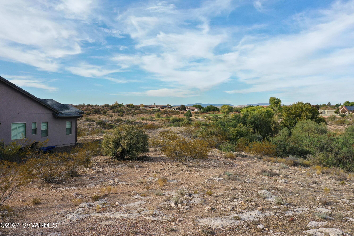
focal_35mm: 28
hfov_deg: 65.5
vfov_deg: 46.4
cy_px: 118
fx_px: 275
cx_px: 177
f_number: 5.6
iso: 100
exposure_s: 1/320
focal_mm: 10.26
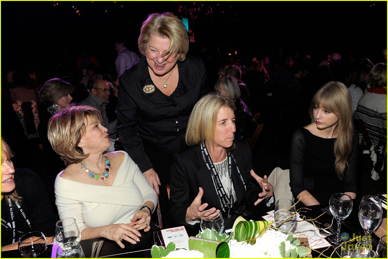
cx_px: 194
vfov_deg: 42.3
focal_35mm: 31
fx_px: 334
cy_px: 130
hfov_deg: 60.3
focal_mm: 31
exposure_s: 1/60
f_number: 6.3
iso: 800
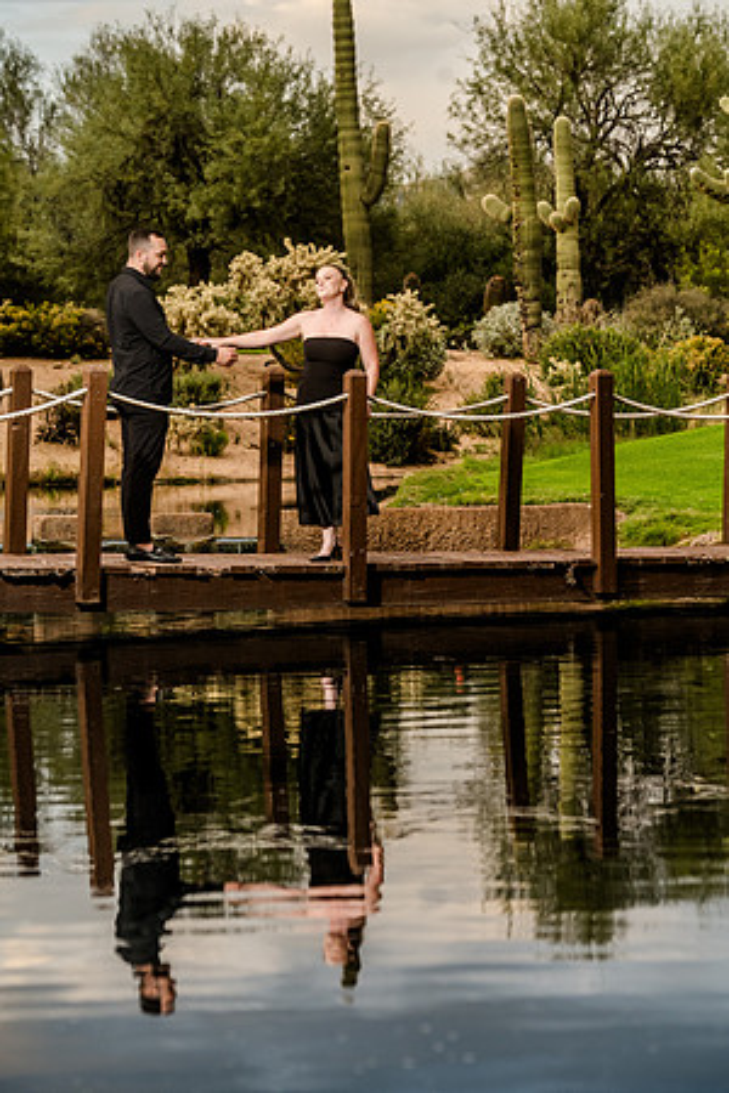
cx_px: 364
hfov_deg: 11.8
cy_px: 546
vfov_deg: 17.6
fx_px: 3523
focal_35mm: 116
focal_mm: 116
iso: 400
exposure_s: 1/200
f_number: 5.6
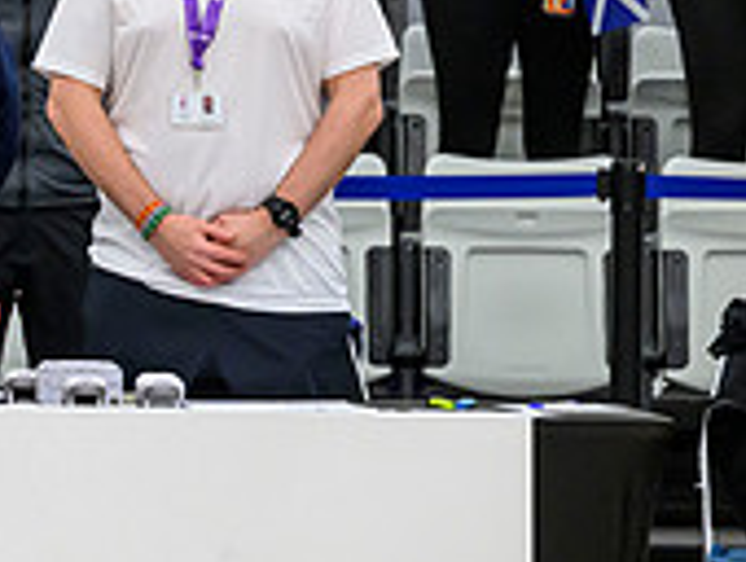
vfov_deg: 2.4
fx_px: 13445
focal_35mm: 623
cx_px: -522
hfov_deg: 3.2
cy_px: 138
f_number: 4
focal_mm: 190
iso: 4000
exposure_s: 1/800
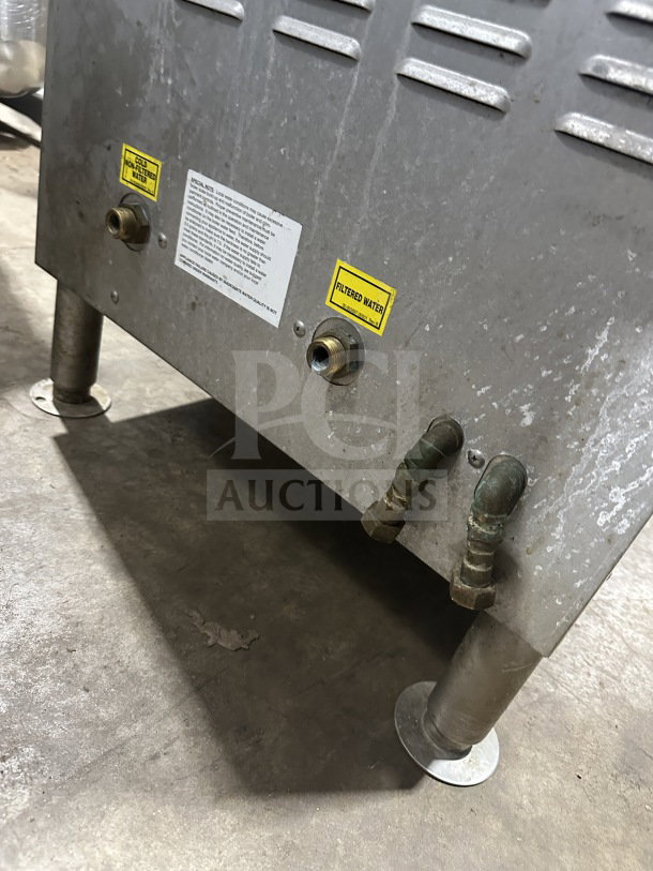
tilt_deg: -29.0
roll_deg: -20.1
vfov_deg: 71.6
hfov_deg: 56.8
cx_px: 326
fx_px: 603
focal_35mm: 24
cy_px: 436
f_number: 1.78
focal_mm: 6.86
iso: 1000
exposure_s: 1/59
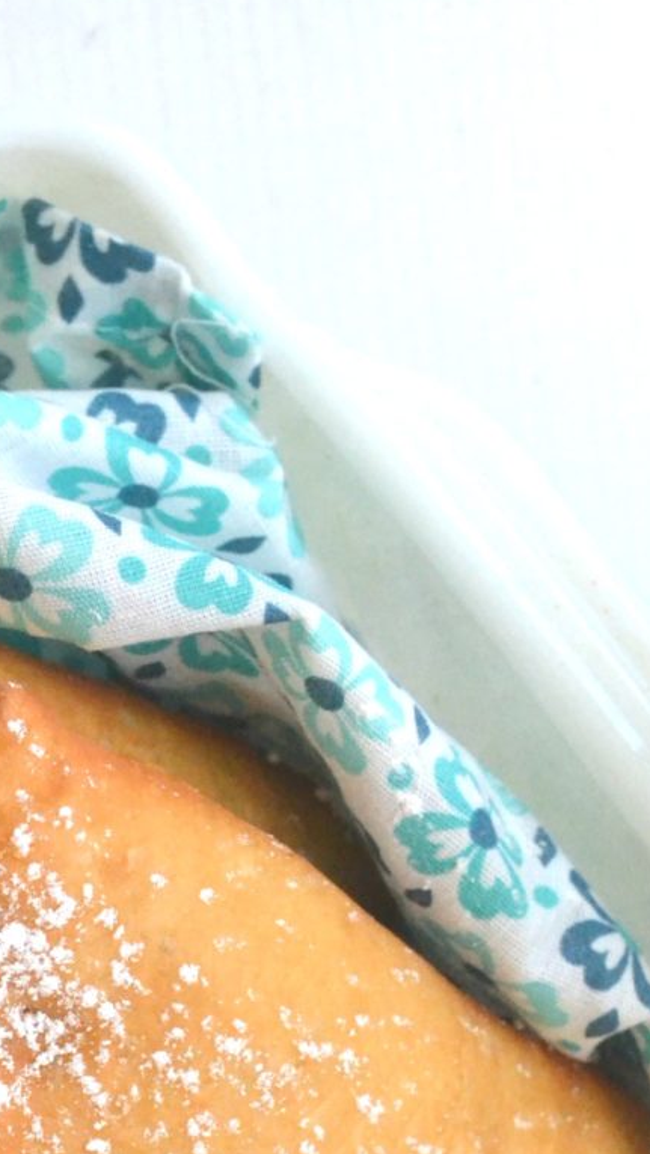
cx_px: -290
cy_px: 1281
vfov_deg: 10.1
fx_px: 6433
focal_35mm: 210
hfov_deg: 5.7
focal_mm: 50
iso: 3200
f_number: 6.3
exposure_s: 1/4000
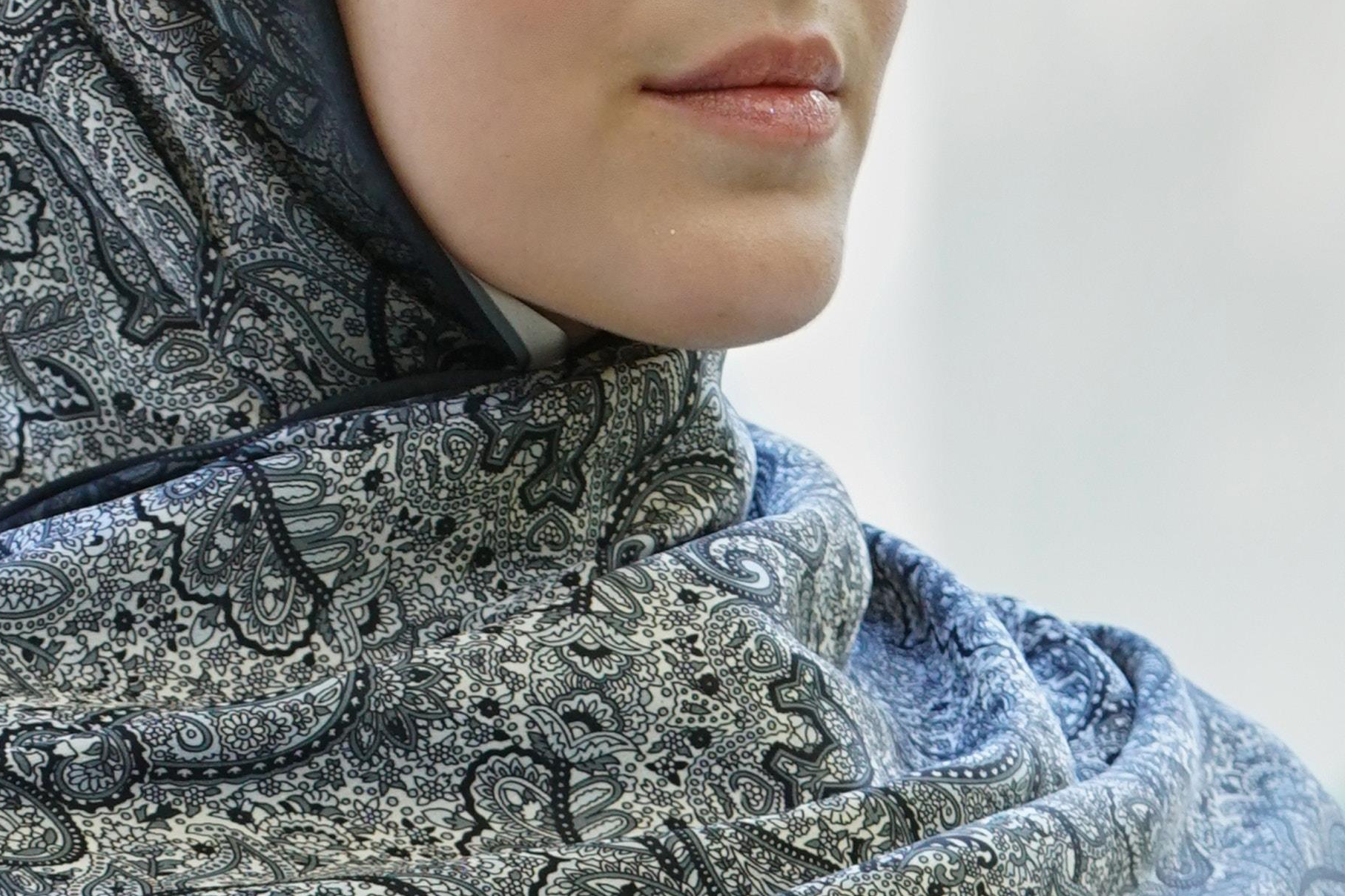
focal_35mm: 570
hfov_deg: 3.6
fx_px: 21292
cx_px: 488
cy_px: 1593
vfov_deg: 2.4
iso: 500
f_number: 5
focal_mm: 130
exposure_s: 1/125
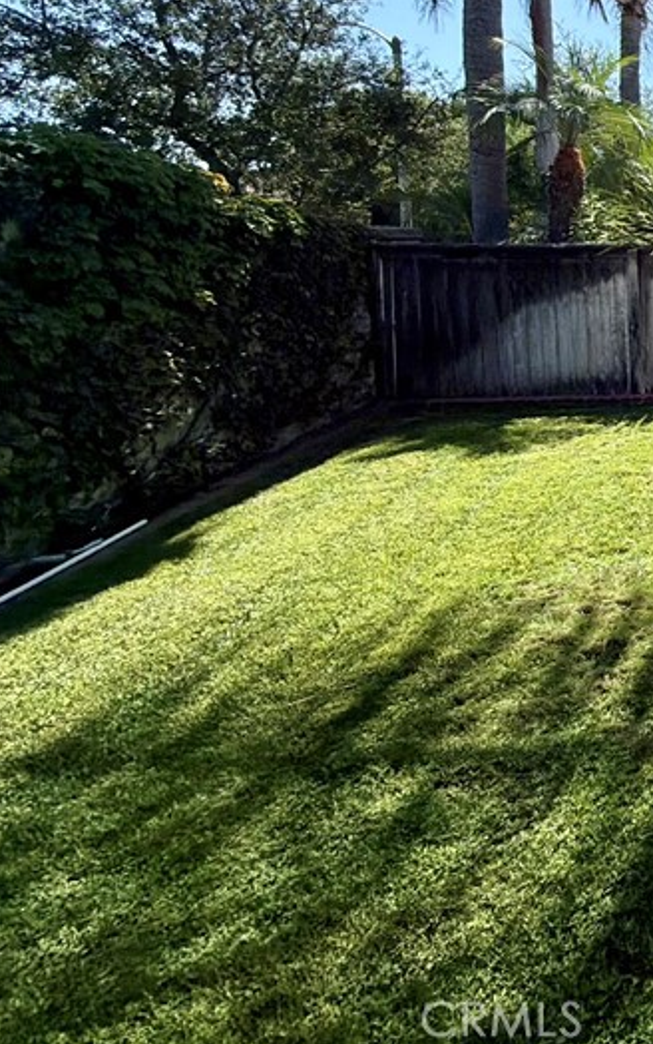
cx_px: 956
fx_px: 825
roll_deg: +0.4
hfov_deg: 29.1
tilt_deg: -4.2
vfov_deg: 61.6
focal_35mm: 29
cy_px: 283
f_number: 2.2
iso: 80
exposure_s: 1/2165
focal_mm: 2.22
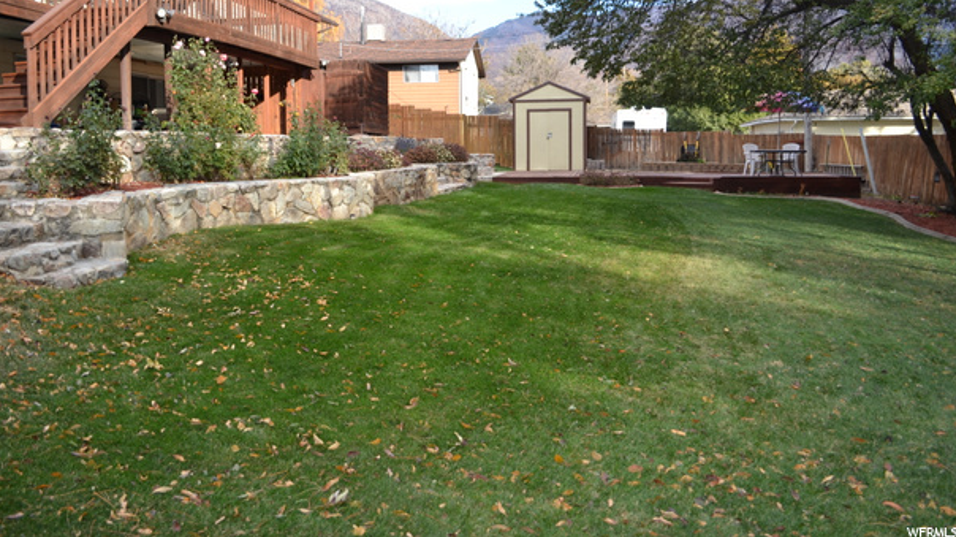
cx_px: 451
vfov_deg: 38.6
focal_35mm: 30
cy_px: 200
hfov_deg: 64.3
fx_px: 760
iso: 100
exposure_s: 1/200
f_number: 4
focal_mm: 18
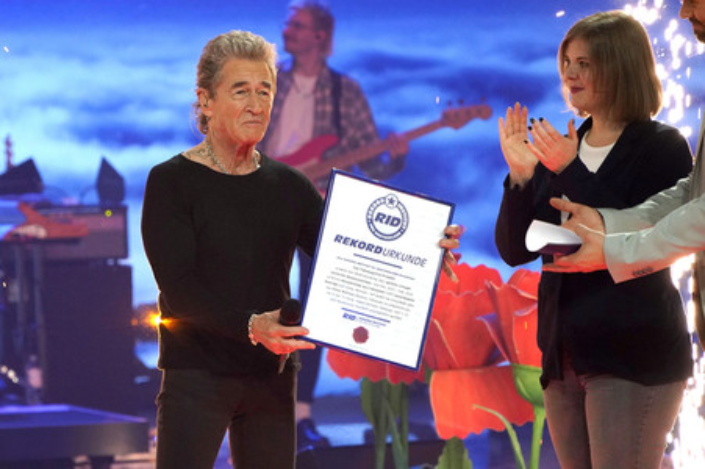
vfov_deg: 6.9
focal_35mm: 200
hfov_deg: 10.3
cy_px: 234
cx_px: 352
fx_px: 3914
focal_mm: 200
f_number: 5.6
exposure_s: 1/200
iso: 3200
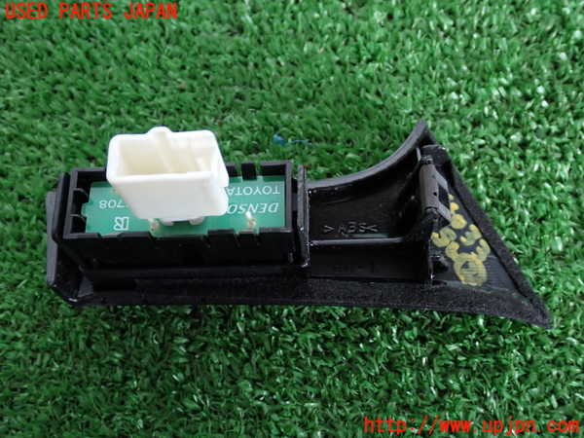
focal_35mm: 41
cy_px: 219
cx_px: 292
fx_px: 692
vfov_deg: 35.1
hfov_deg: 45.8
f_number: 2.8
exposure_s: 1/40
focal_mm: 7.31
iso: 320
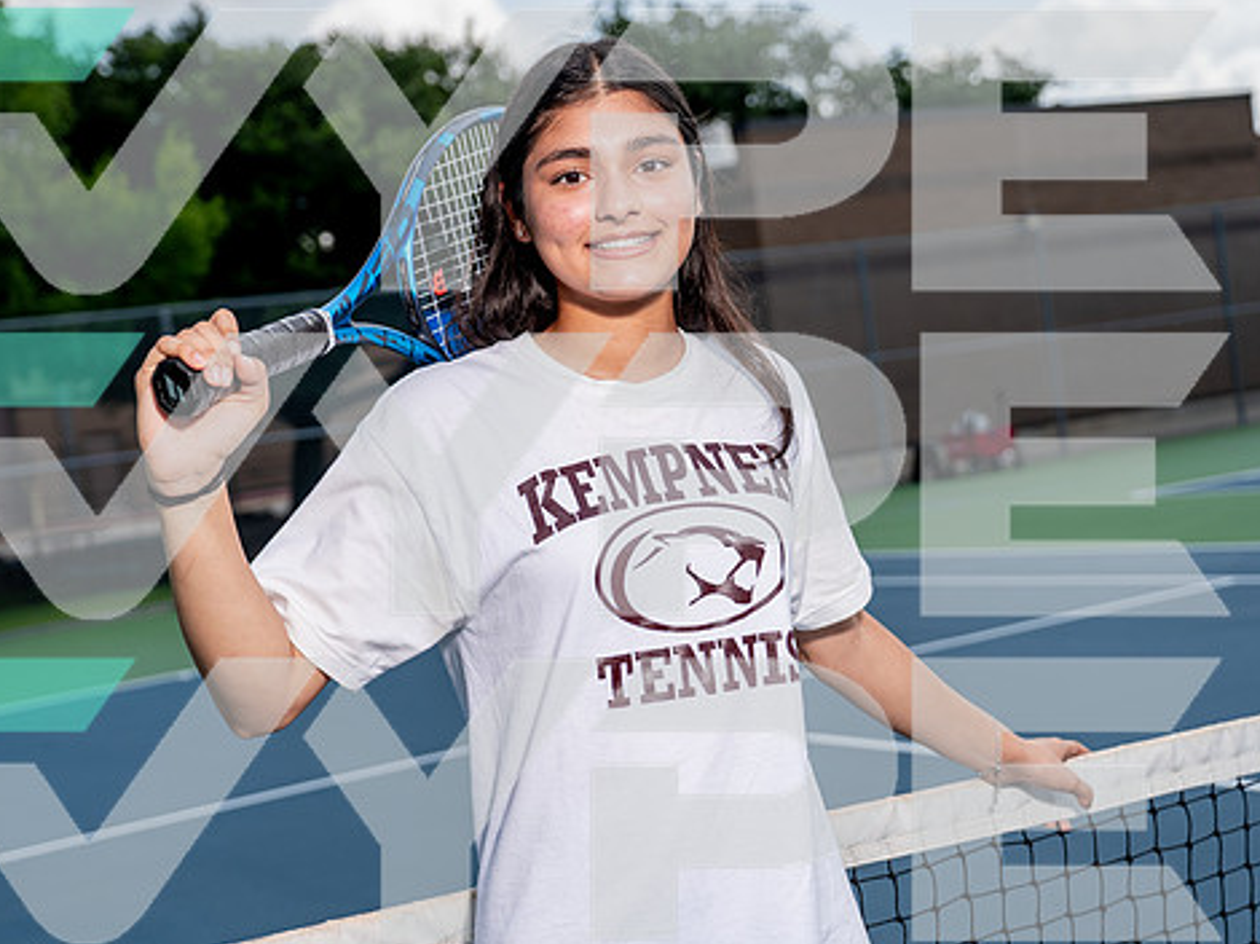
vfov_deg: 25.6
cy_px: 476
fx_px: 2074
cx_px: 547
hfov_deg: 33.8
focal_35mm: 57
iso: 100
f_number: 4
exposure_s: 1/1000
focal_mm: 48
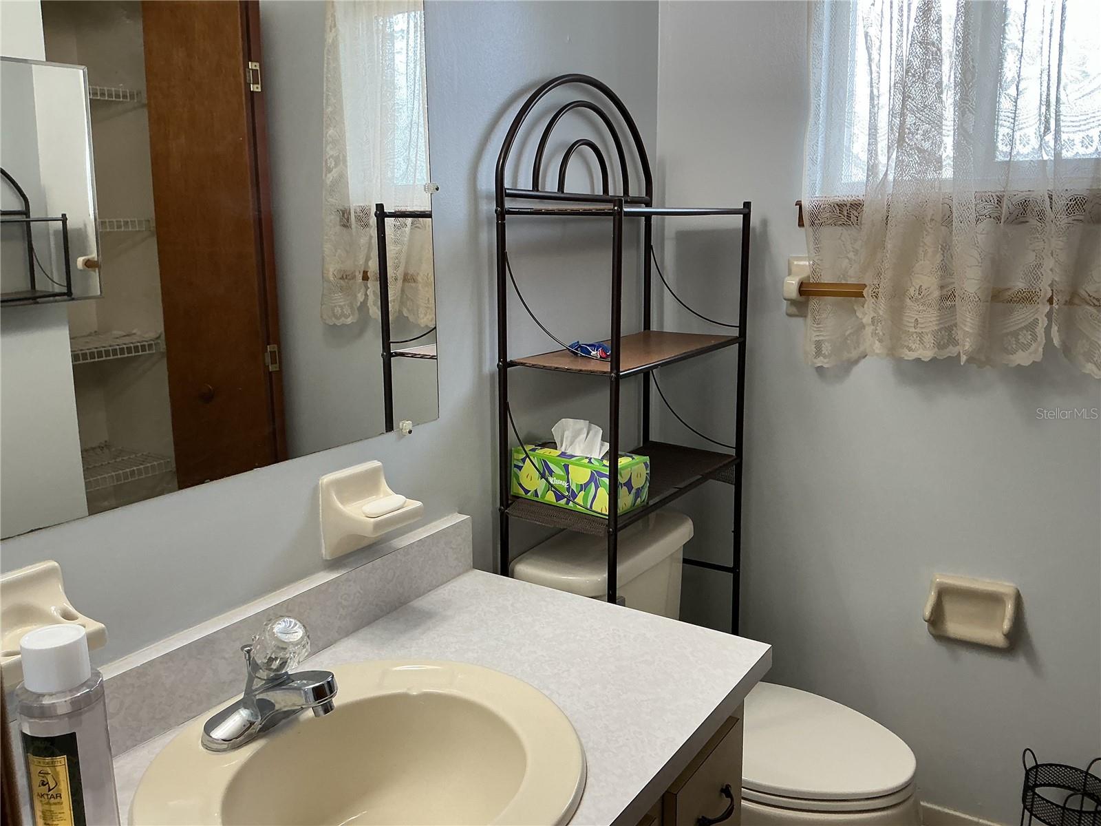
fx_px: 922
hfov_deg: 61.7
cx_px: 550
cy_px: 413
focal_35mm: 29
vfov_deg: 48.2
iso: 64
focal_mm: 3
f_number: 1.8
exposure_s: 1/60
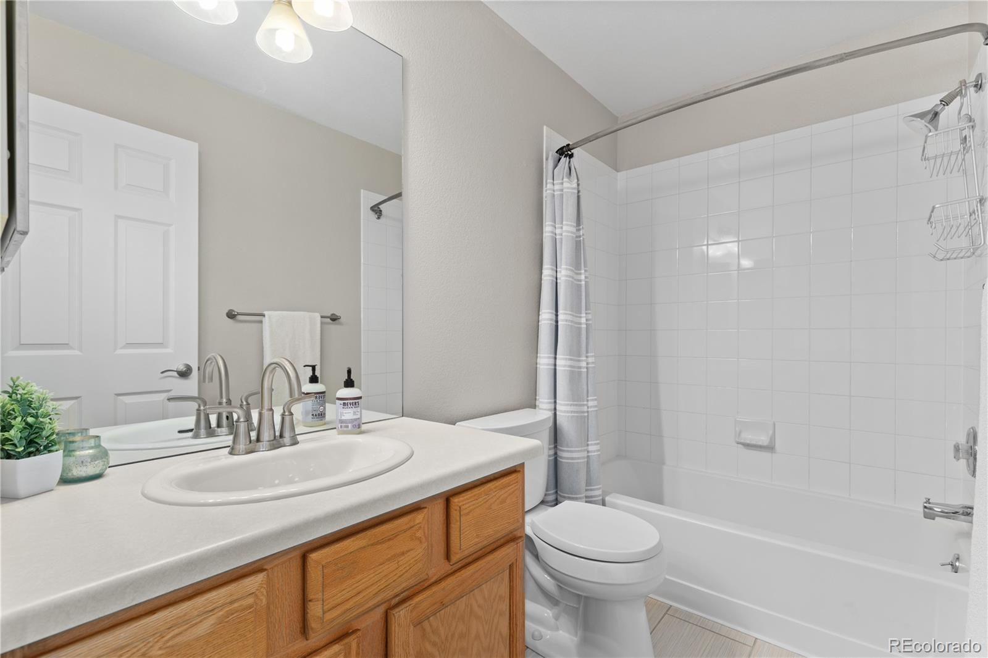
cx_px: 494
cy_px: 329
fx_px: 439
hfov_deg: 96.7
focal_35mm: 16
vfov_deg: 73.7
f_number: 8
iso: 640
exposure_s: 1/4
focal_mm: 16
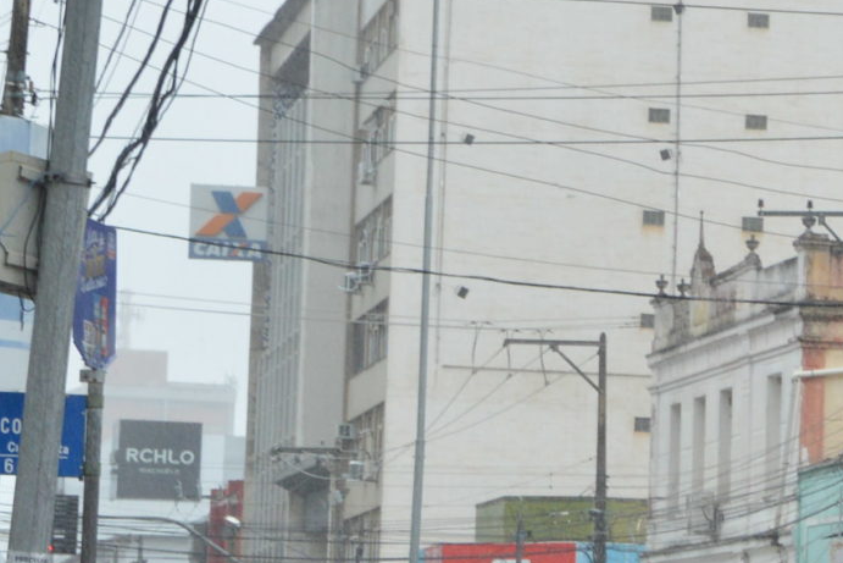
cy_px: 436
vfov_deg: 6.5
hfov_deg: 9.5
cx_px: 1229
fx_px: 4942
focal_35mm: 211
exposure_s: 1/200
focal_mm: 38
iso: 400
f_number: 9
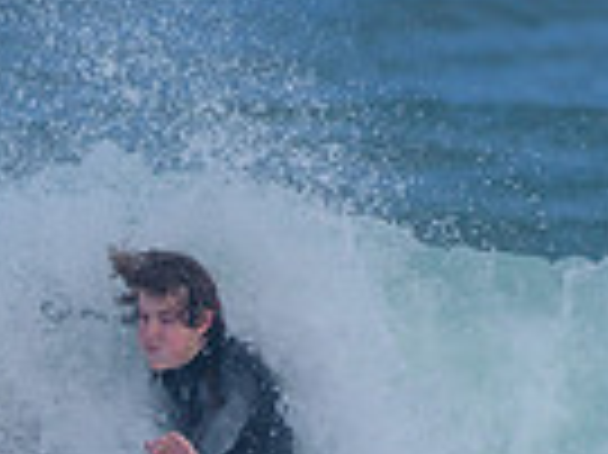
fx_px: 44538
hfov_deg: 0.8
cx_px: -352
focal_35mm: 2538
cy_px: 510
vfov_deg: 0.6
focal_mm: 500
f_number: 5.6
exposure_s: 1/2000
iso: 280
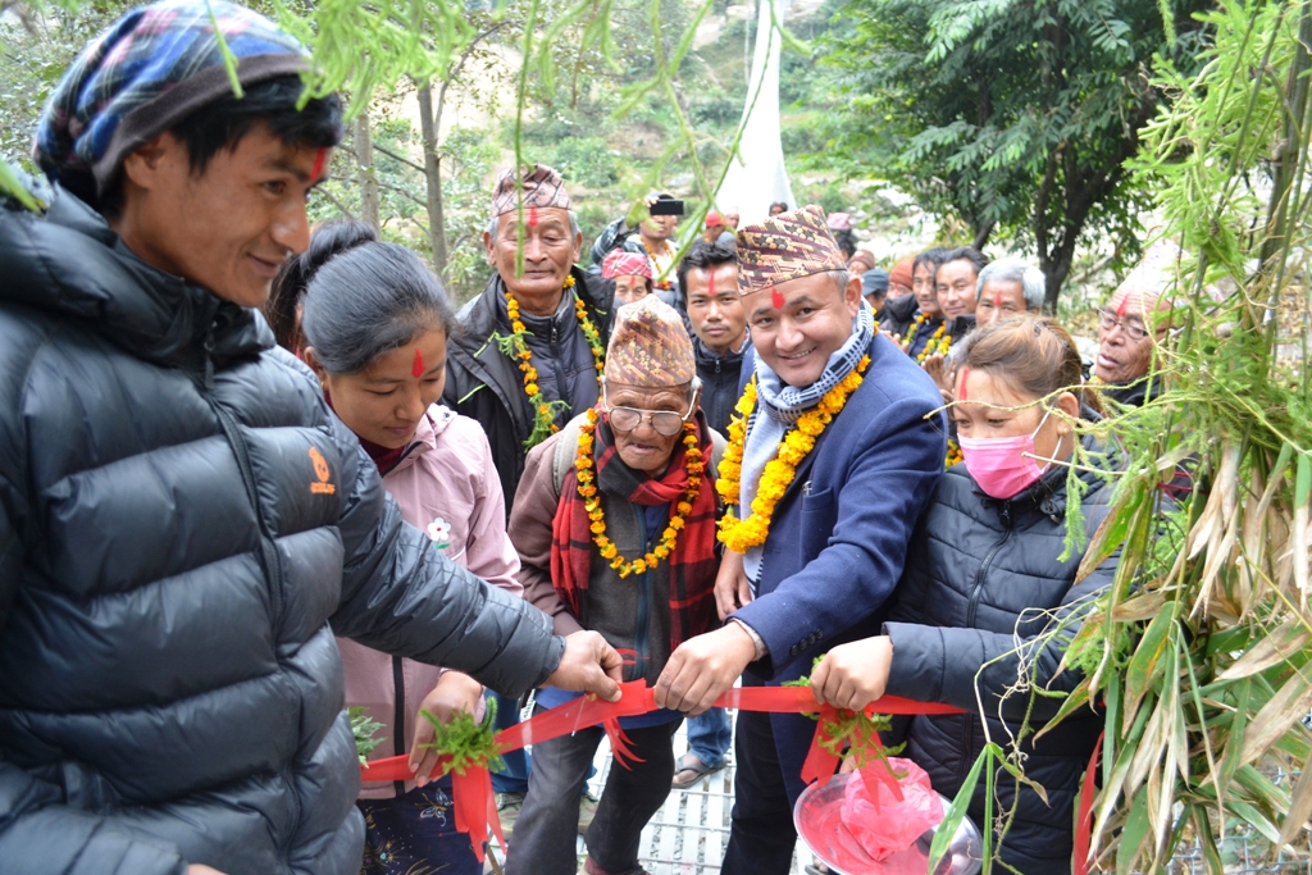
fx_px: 1093
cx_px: 656
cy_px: 438
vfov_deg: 43.6
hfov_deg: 61.9
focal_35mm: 30
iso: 400
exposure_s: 1/80
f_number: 4.5
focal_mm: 20
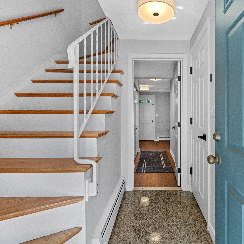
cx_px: 155
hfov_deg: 70.6
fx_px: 168
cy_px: 117
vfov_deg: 71.9
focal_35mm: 21
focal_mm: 15.8
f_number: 11
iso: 1250
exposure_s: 1/15
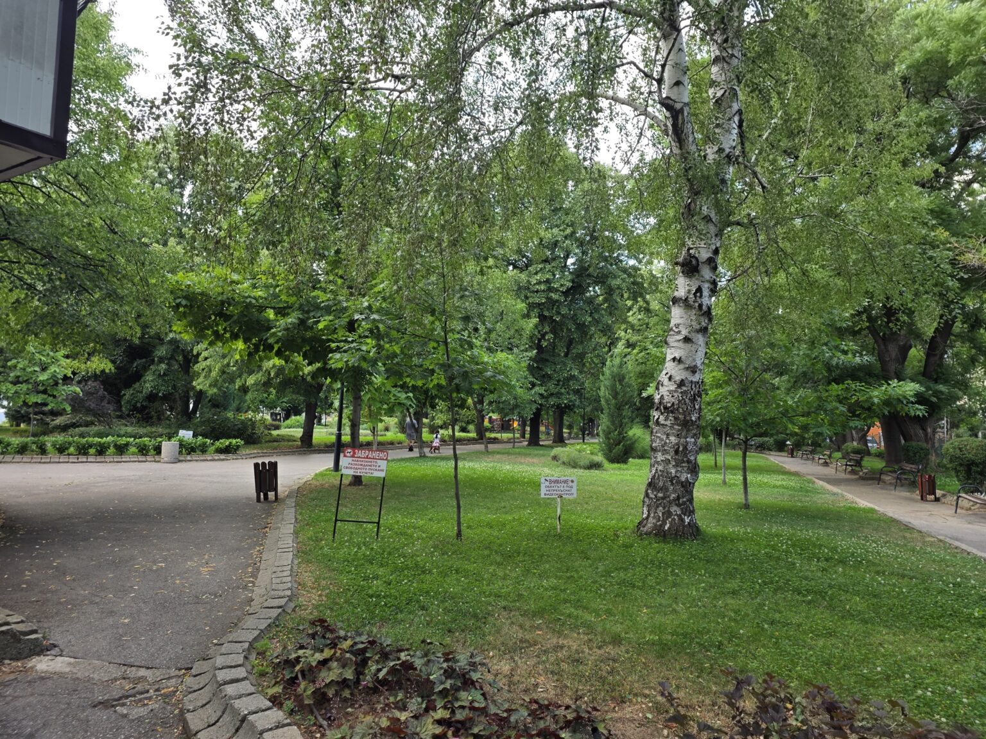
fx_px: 655
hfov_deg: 73.9
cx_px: 493
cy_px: 370
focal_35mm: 23
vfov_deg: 58.9
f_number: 1.7
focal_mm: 6.25
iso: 32
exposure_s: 1/359
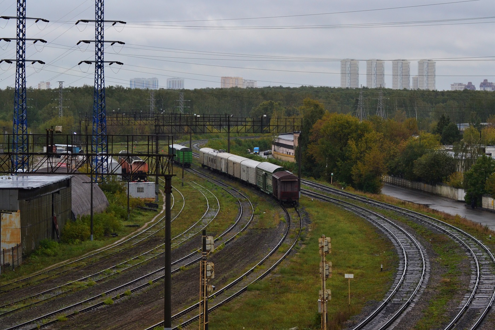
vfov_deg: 13.0
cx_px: 248
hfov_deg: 19.5
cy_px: 165
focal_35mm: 105
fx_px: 1443
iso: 400
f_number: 5.6
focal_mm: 70
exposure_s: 1/500
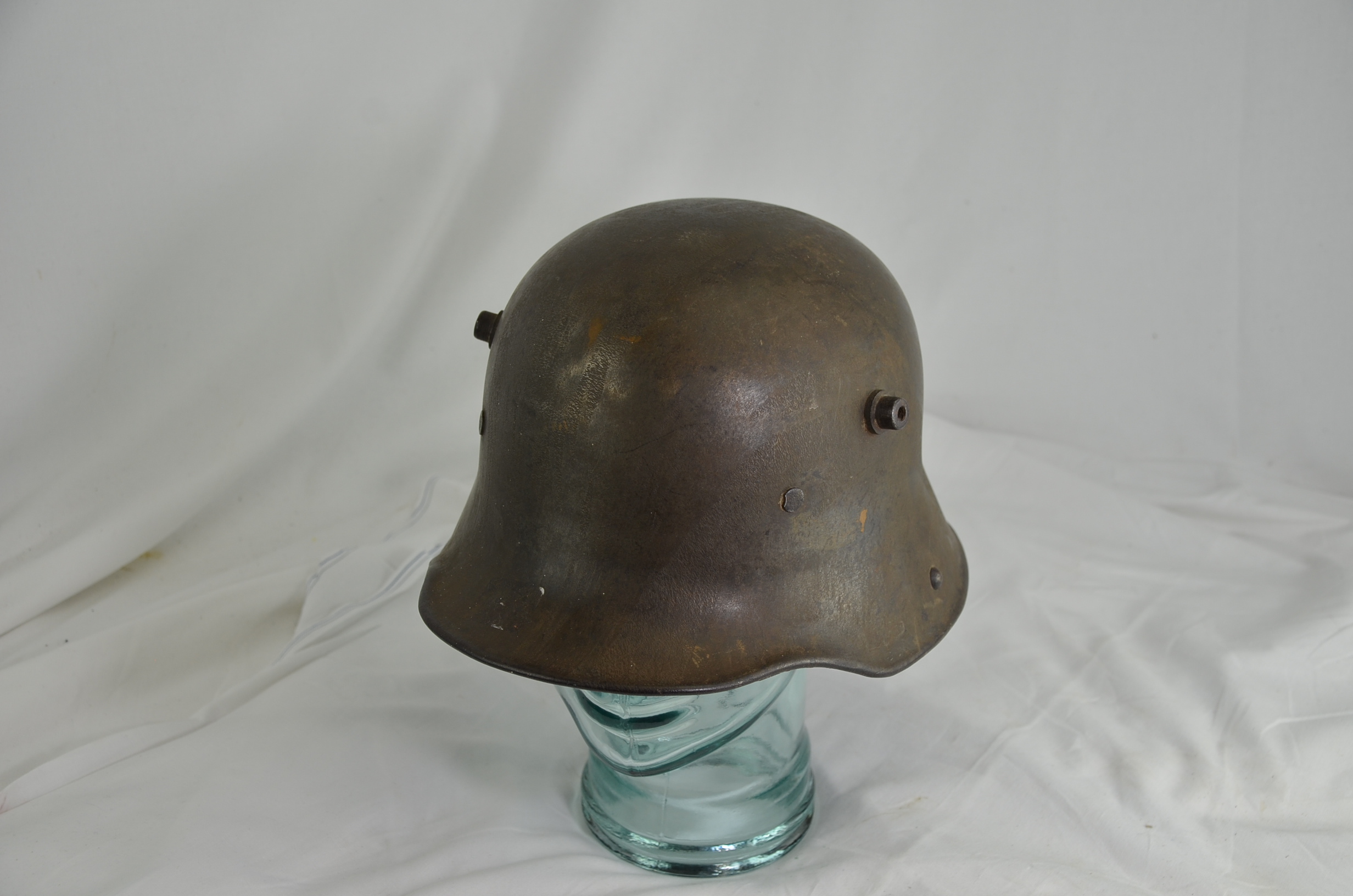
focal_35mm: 48
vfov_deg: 28.0
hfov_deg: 41.2
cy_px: 448
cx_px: 676
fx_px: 1800
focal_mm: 32
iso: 220
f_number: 5.6
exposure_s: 1/125
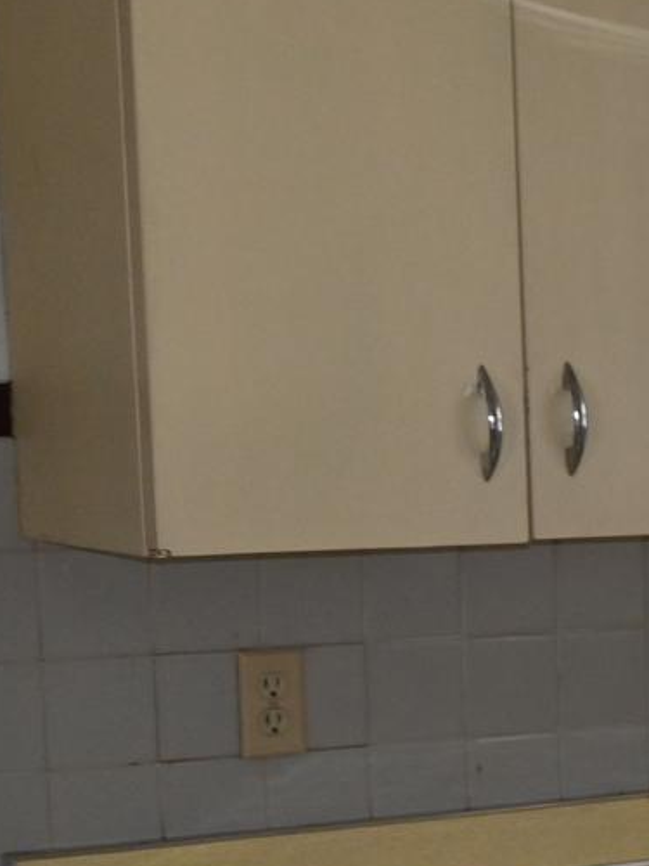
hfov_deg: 9.5
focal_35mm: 133
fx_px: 3324
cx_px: 1734
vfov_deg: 14.6
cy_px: 855
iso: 560
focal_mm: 22.5
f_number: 4
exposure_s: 1/60
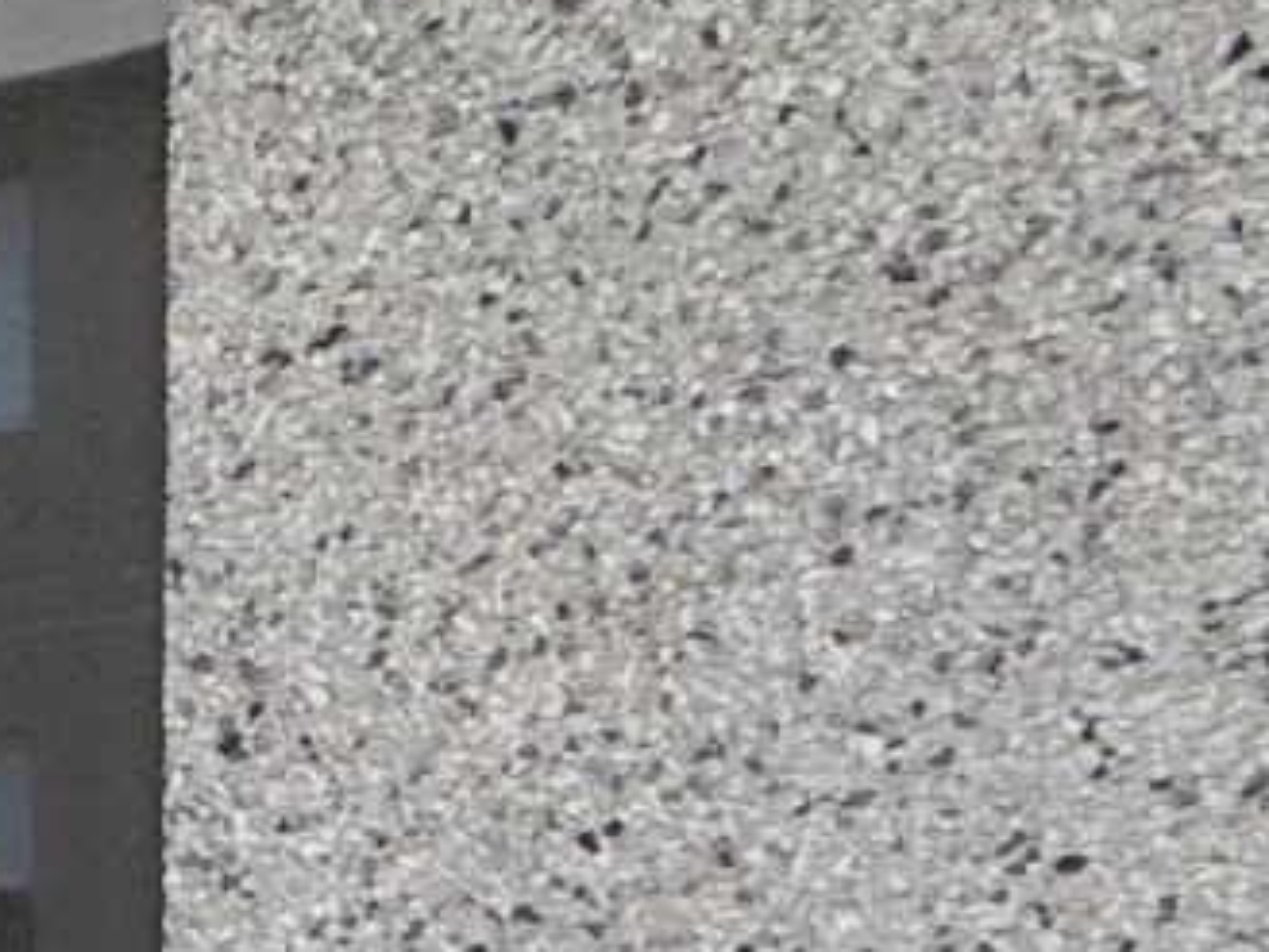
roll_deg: +0.1
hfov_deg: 11.4
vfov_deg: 13.3
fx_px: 3997
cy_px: 1083
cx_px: -2461
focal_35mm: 109
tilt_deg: -0.4
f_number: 2.2
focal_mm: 2.22
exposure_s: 1/1299
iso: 40
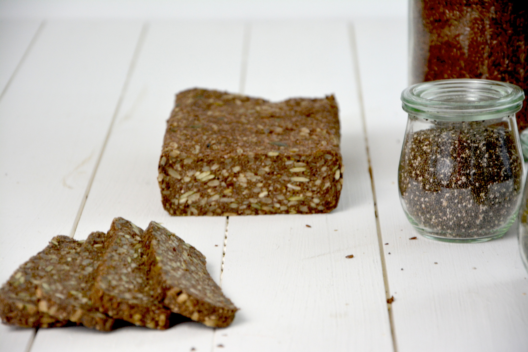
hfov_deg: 13.0
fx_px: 2310
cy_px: 176
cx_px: 264
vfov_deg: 8.7
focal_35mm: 158
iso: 800
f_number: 5.6
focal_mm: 105
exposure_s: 1/60
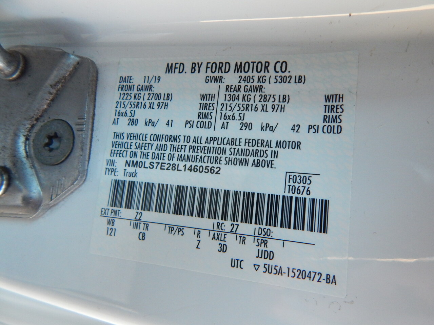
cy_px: 162
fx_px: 276
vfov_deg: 61.1
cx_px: 217
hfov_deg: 76.4
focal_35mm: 22
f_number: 3
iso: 400
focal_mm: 4
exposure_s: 1/125
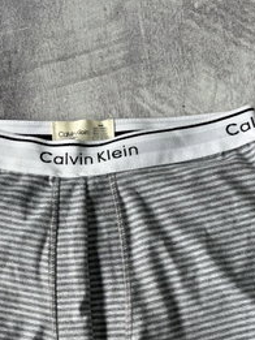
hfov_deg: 27.4
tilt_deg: -81.7
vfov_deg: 35.0
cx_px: 86
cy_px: 272
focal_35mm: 53
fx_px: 520
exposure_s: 1/100
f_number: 1.6
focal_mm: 5.96
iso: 64
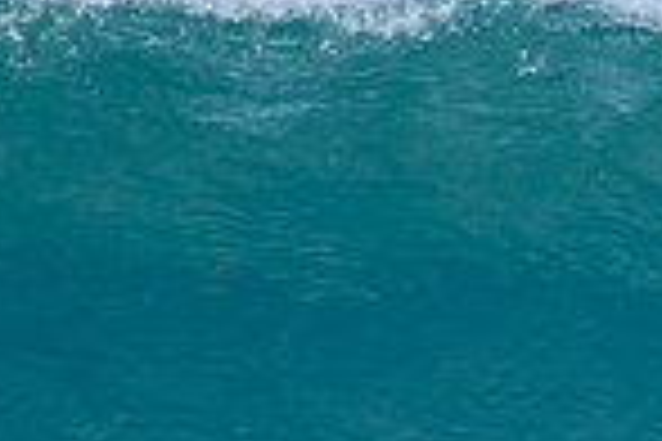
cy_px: 101
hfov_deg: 0.5
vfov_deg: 0.3
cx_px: 1234
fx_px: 72630
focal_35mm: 3950
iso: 900
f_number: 11
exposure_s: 1/2000
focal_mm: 1000
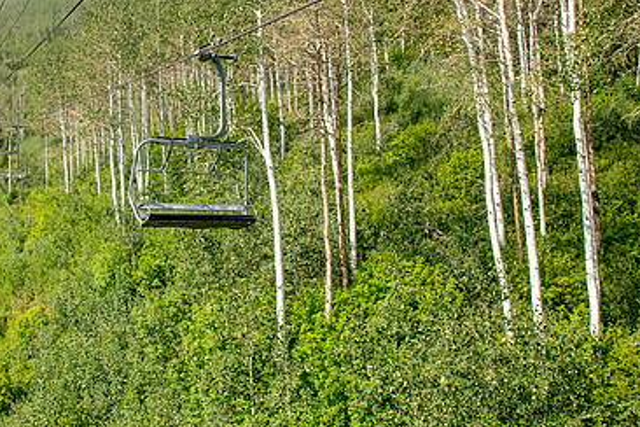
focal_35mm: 38
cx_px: 192
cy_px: 196
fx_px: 676
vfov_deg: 35.0
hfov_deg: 49.4
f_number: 13
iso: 1250
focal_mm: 24
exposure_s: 1/500
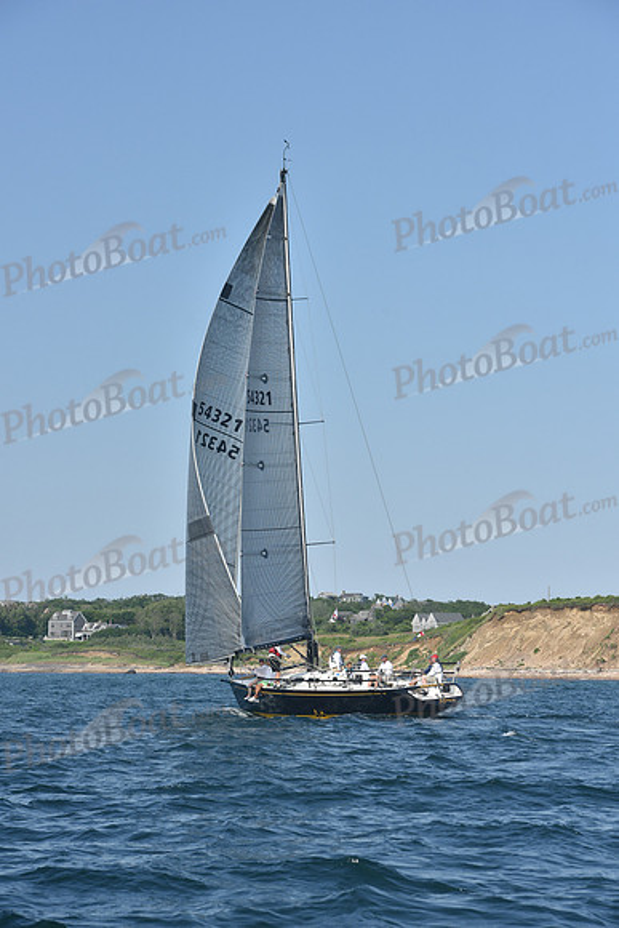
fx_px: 2629
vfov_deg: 20.0
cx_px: 310
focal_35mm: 102
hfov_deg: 13.4
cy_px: 464
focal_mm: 102
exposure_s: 1/1600
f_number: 8
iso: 320
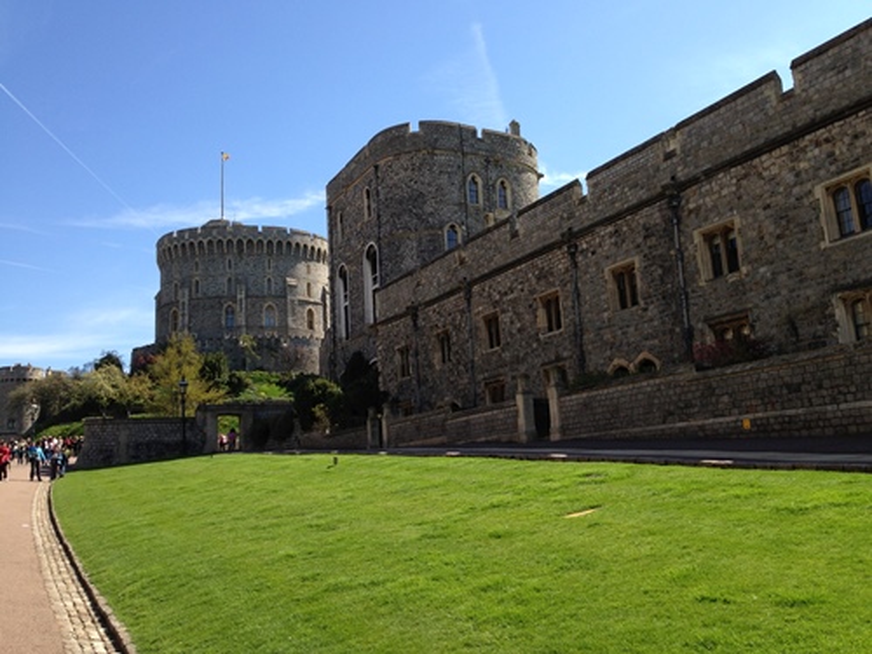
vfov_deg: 42.9
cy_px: 327
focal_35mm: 33
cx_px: 436
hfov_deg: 55.4
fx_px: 831
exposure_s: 1/919
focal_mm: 4.13
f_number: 2.4
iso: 50
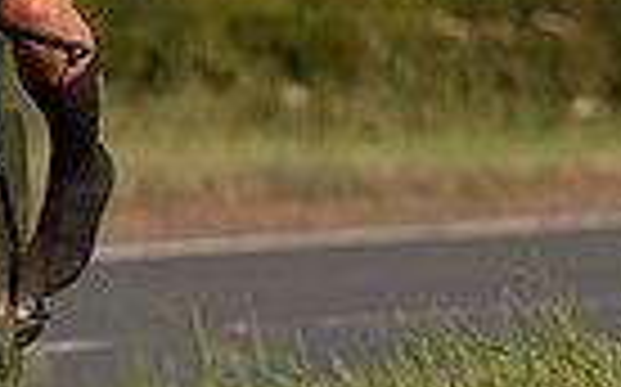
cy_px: 85
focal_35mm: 1467
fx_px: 24808
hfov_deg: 1.4
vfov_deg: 0.9
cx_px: -14
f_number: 3.2
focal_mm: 200
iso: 125
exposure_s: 1/1000
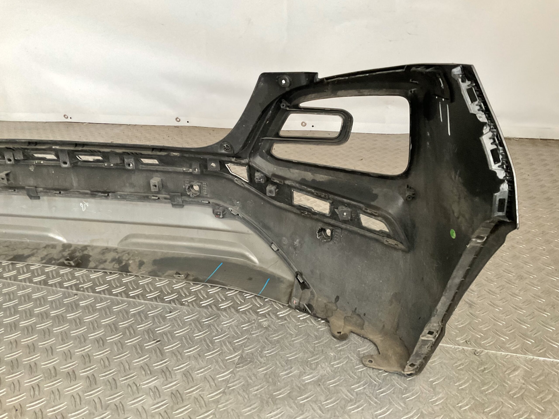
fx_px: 468
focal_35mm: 29
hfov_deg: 61.7
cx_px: 280
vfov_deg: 48.2
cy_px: 210
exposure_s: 1/50
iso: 160
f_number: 1.8
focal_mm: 3
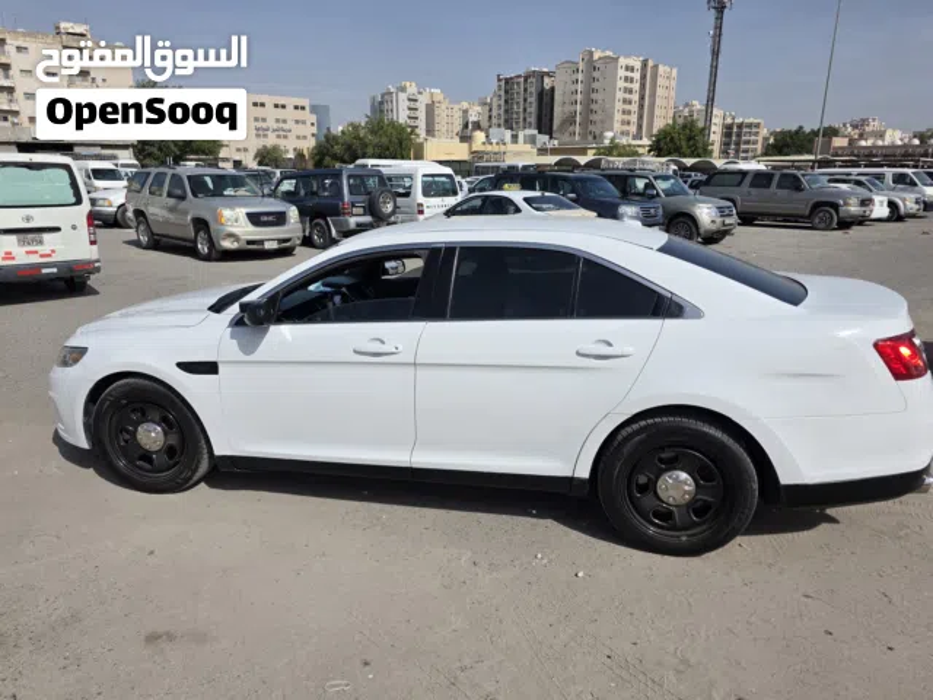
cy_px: 350
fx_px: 620
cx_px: 466
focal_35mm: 23
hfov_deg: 73.9
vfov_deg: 58.9
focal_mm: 6.3
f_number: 1.7
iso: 50
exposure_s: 1/10000
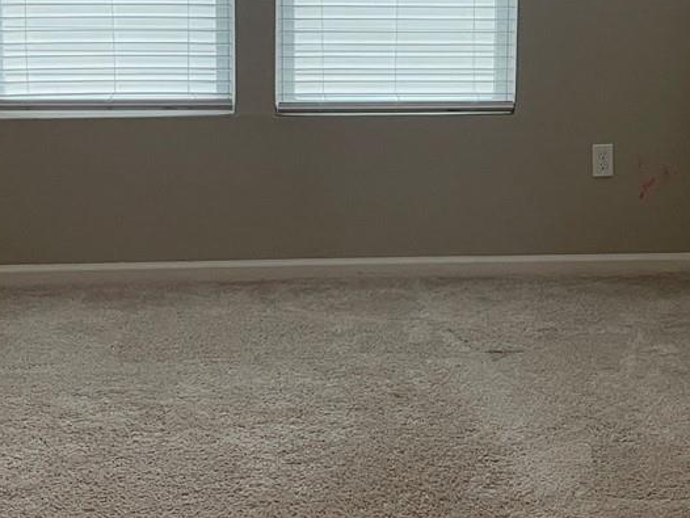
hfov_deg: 25.6
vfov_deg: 19.3
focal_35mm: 76
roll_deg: -1.2
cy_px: 143
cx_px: 429
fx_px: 1516
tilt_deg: -9.7
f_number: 1.6
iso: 125
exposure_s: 1/60
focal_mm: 5.1
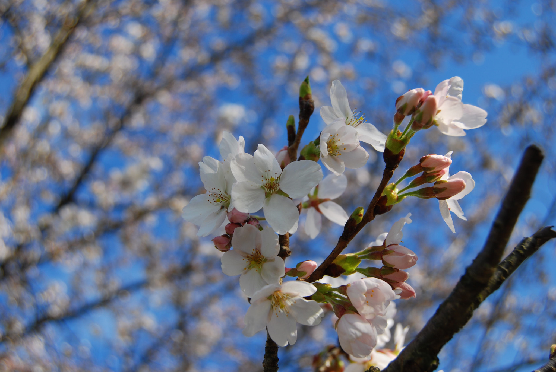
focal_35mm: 42
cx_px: 278
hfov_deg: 46.3
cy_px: 186
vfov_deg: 32.0
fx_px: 649
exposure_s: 1/250
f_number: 5.6
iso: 100
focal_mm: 28
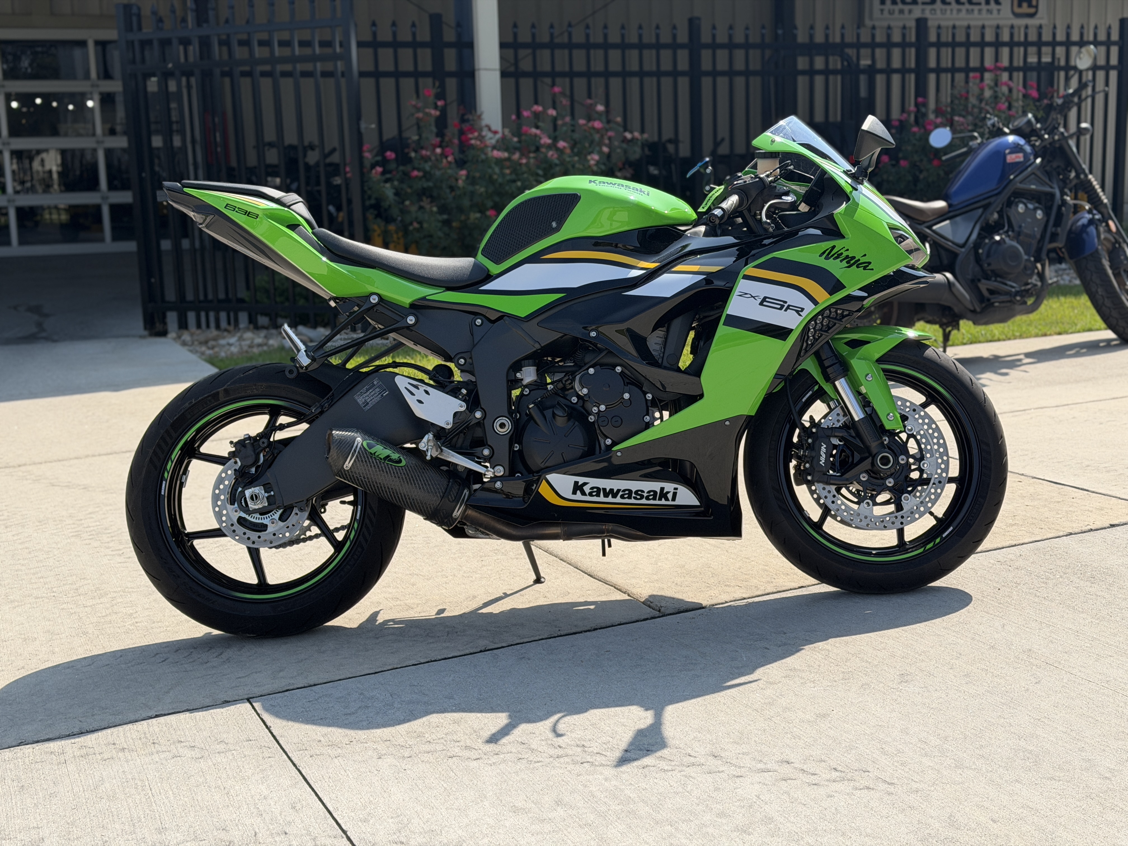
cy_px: 423
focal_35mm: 48
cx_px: 564
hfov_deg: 39.7
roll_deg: +2.6
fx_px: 1564
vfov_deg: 30.3
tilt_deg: -8.9
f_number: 1.78
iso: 64
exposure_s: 1/3226
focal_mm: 6.76
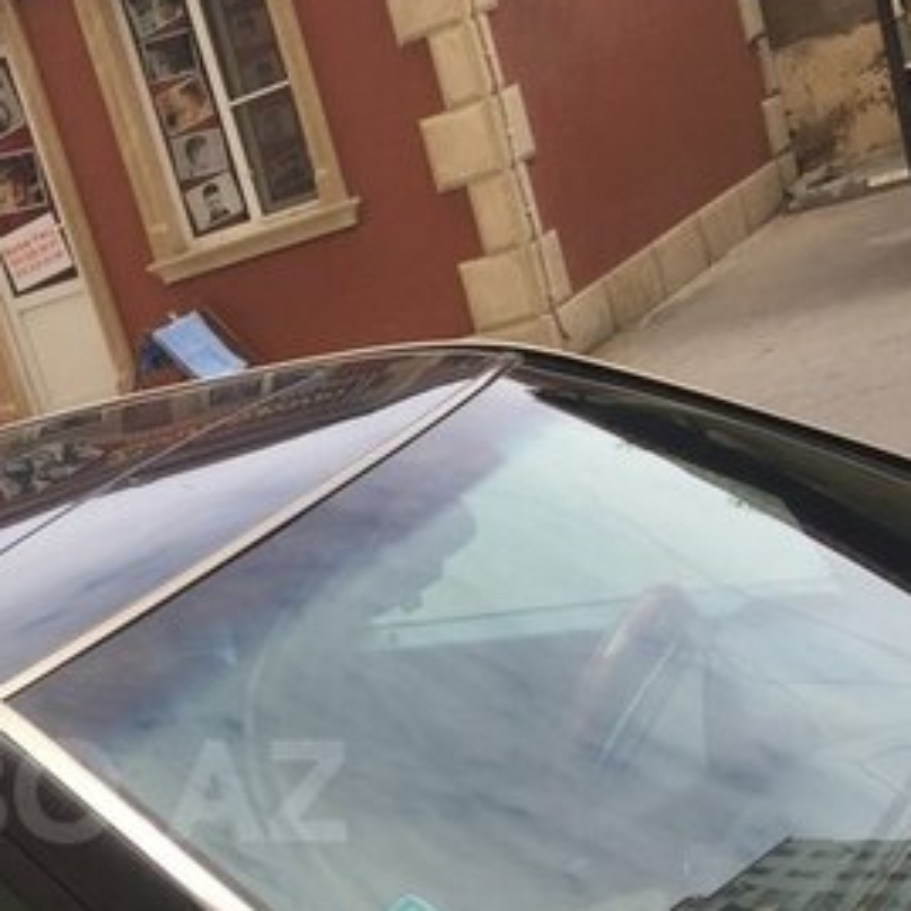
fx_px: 1876
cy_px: 791
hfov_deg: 25.9
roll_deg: +19.3
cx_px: 0
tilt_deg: -16.6
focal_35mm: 63
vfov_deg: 26.5
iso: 32
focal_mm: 4.15
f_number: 2.2
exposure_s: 1/682
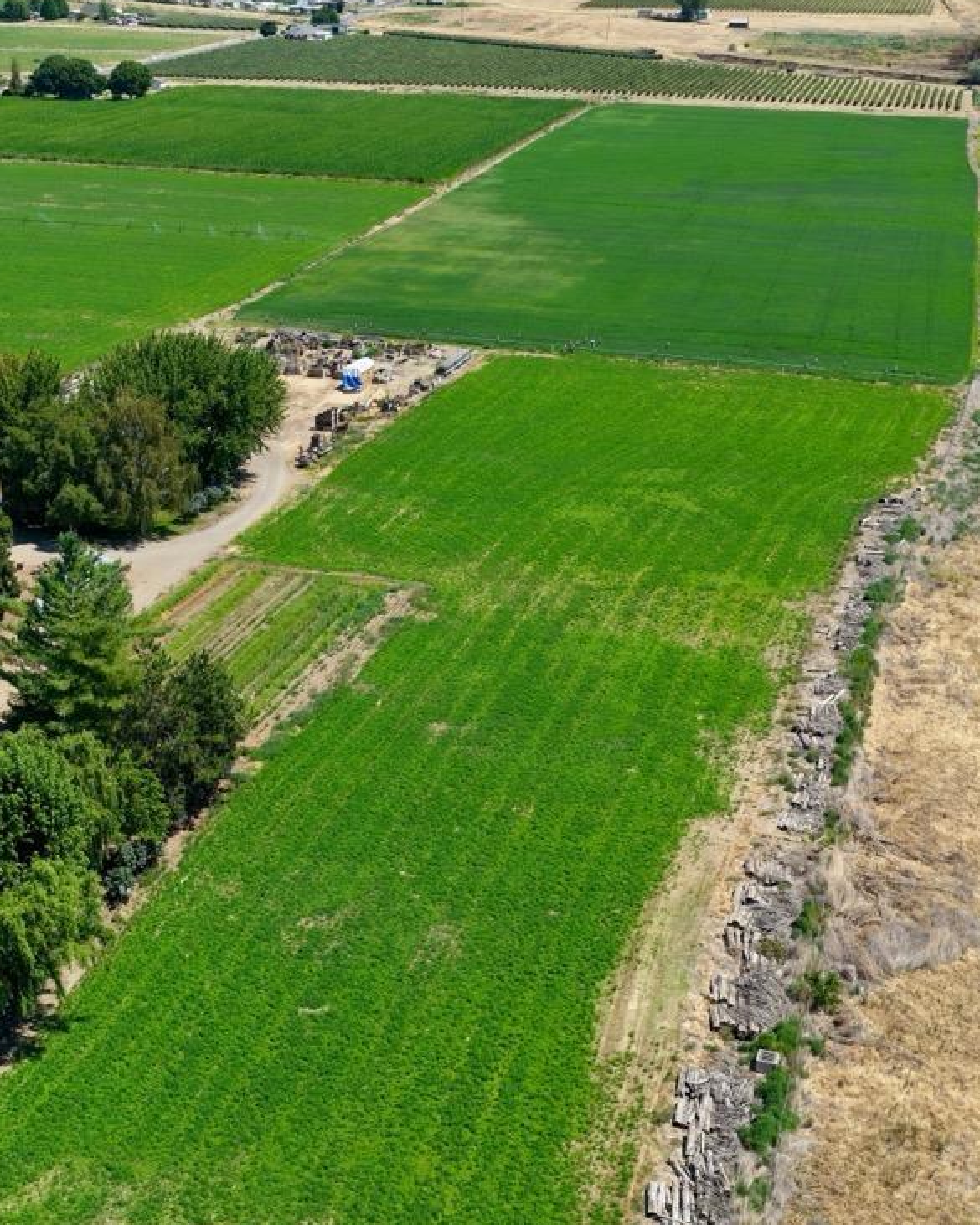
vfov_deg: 40.3
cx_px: 348
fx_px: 1667
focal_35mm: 46
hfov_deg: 32.5
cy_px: 586
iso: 160
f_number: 2.8
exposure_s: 1/1600
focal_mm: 14.45
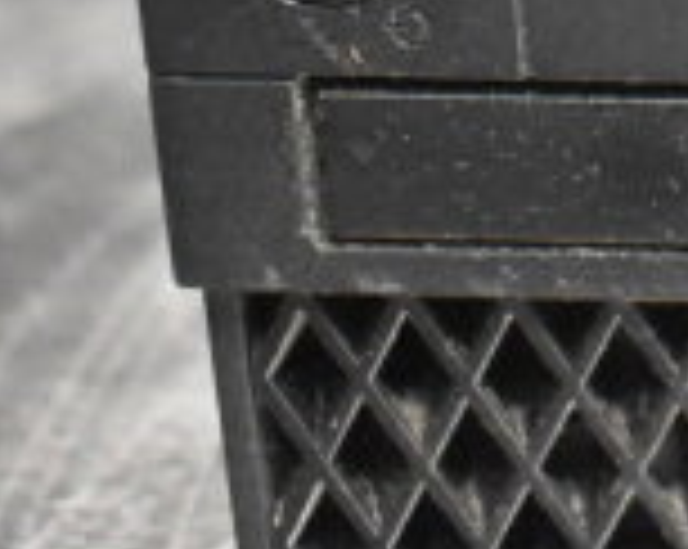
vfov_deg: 10.9
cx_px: 1349
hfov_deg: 12.6
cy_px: -317
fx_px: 2745
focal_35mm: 135
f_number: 4
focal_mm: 24
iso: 9000
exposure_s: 1/40
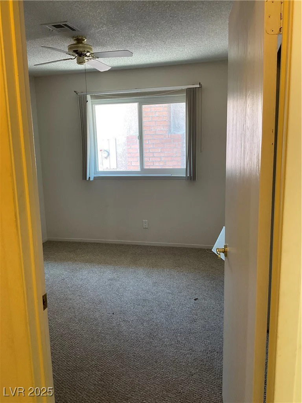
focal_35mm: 29
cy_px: 202
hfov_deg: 48.2
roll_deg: +1.4
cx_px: 151
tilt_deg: -10.8
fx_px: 337
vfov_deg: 61.7
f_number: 1.8
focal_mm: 3
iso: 80
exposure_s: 1/60
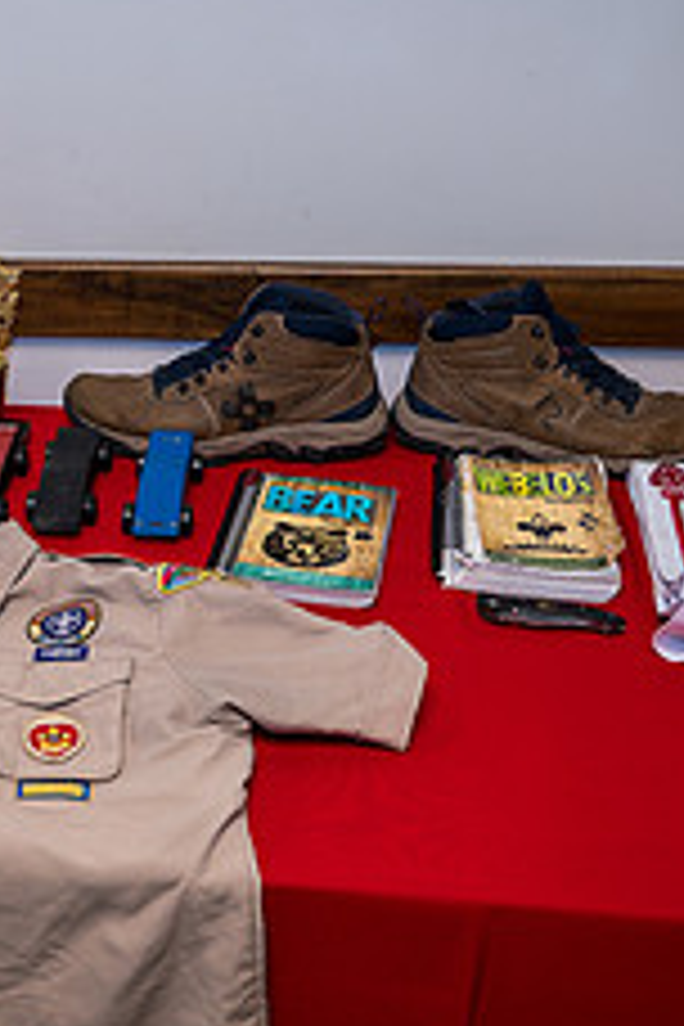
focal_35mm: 61
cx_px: -4
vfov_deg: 32.9
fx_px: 1738
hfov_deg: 21.5
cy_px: 477
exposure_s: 1/60
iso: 320
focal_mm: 24
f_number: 4
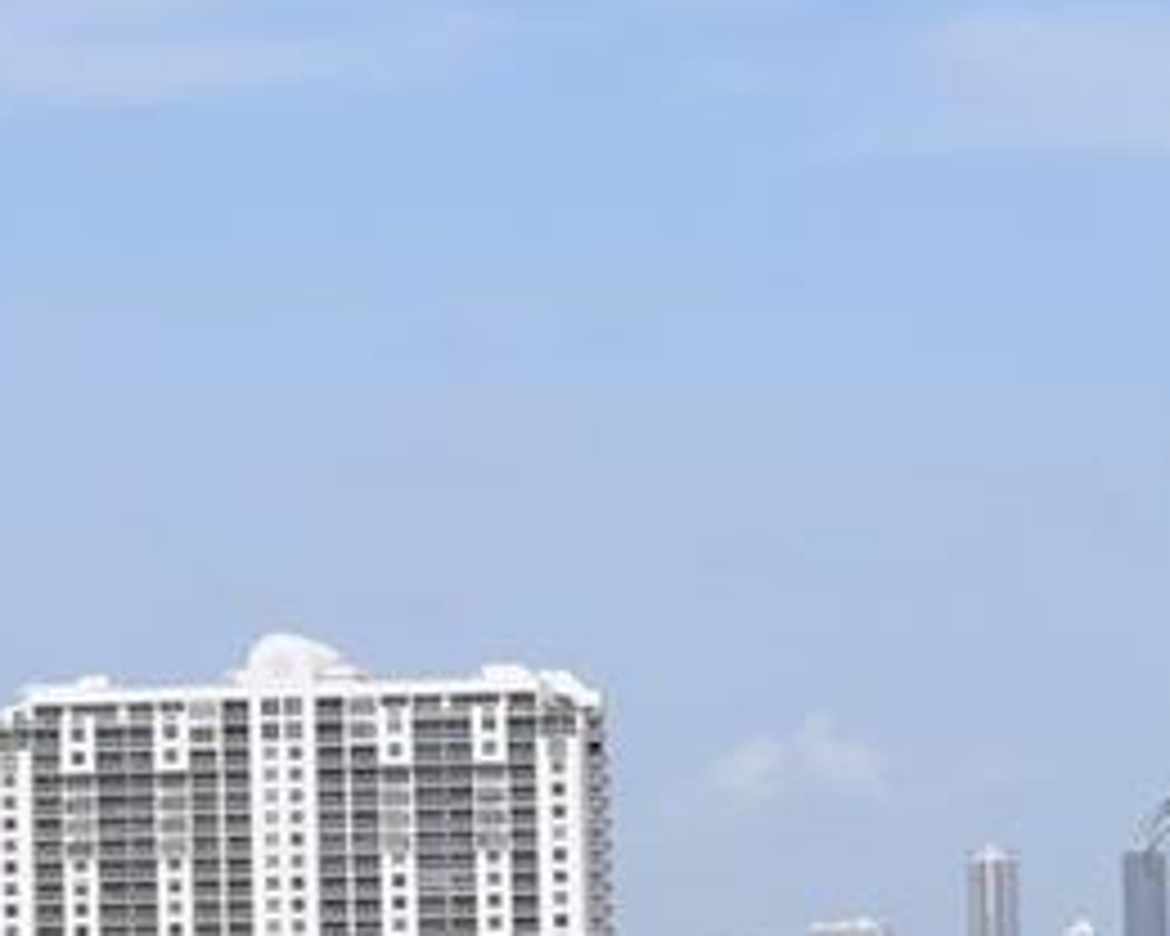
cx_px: 230
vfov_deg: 7.4
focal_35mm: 208
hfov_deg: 9.3
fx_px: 7203
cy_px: 405
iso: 200
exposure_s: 1/500
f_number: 11
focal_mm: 24
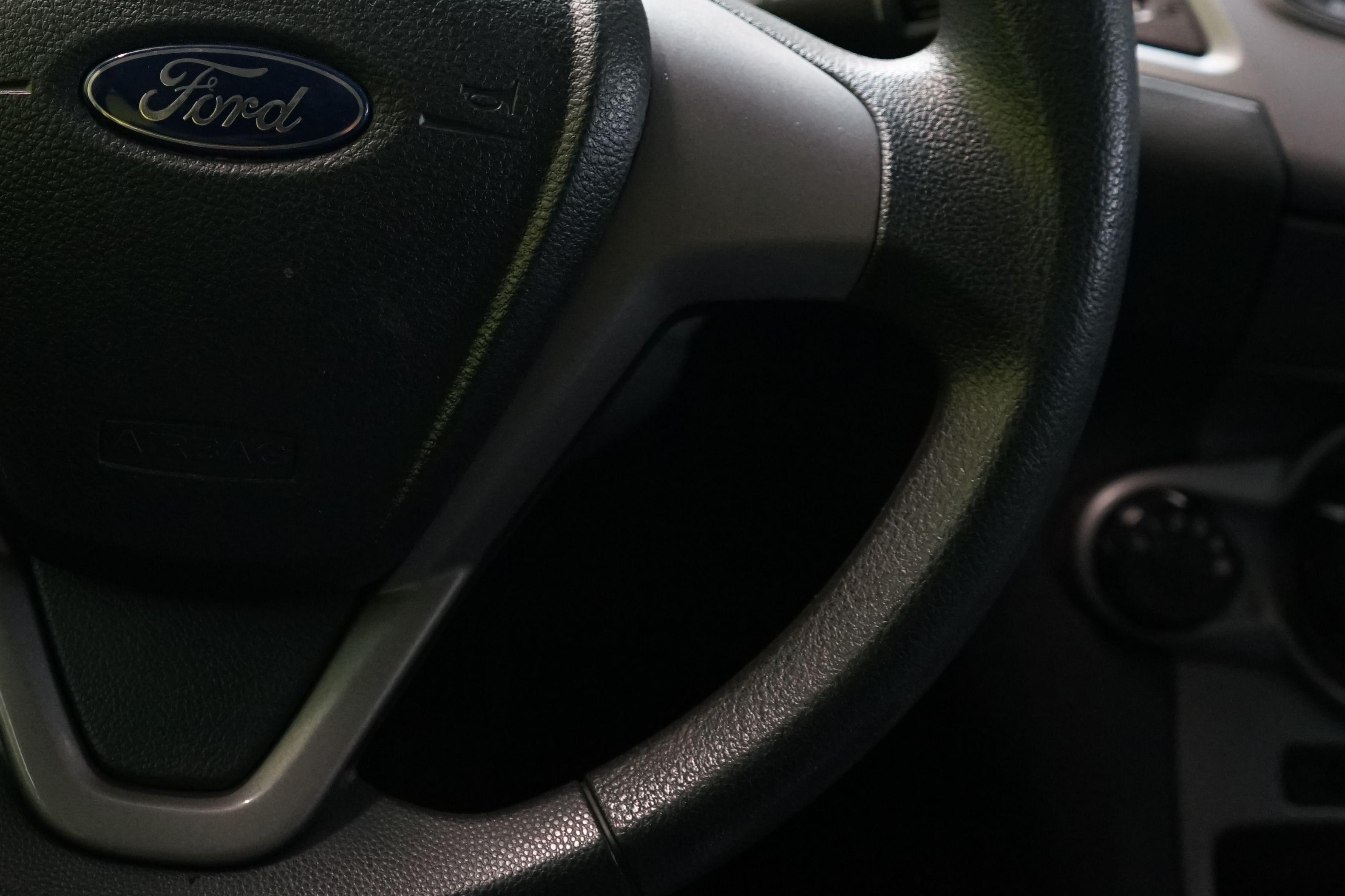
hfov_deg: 35.0
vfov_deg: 23.9
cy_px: 79
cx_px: 259
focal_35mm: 55
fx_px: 2055
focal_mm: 29
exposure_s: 1/30
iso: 2000
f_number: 4.5
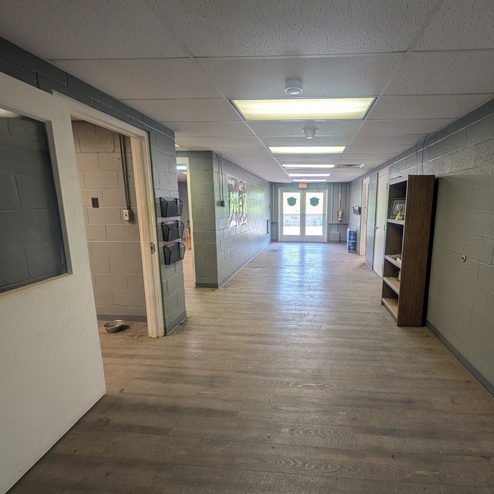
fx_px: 242
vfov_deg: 91.1
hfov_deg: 90.2
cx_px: 292
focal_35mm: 15
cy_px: 250
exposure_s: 1/120
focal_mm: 2.02
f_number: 1.7
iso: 94
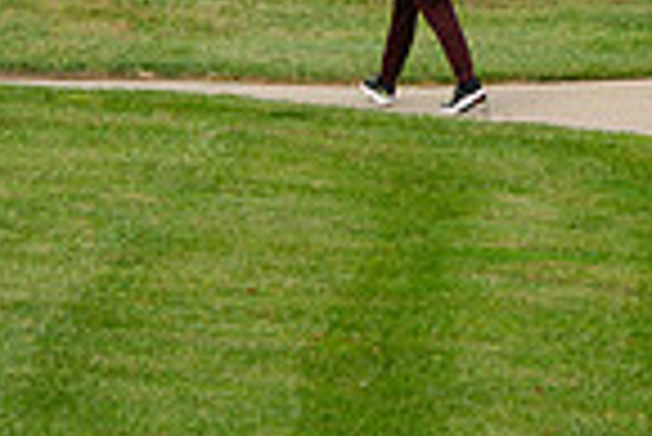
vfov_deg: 2.4
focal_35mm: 579
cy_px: -245
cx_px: 679
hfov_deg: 3.6
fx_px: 10497
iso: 250
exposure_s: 1/320
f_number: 8
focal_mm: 145
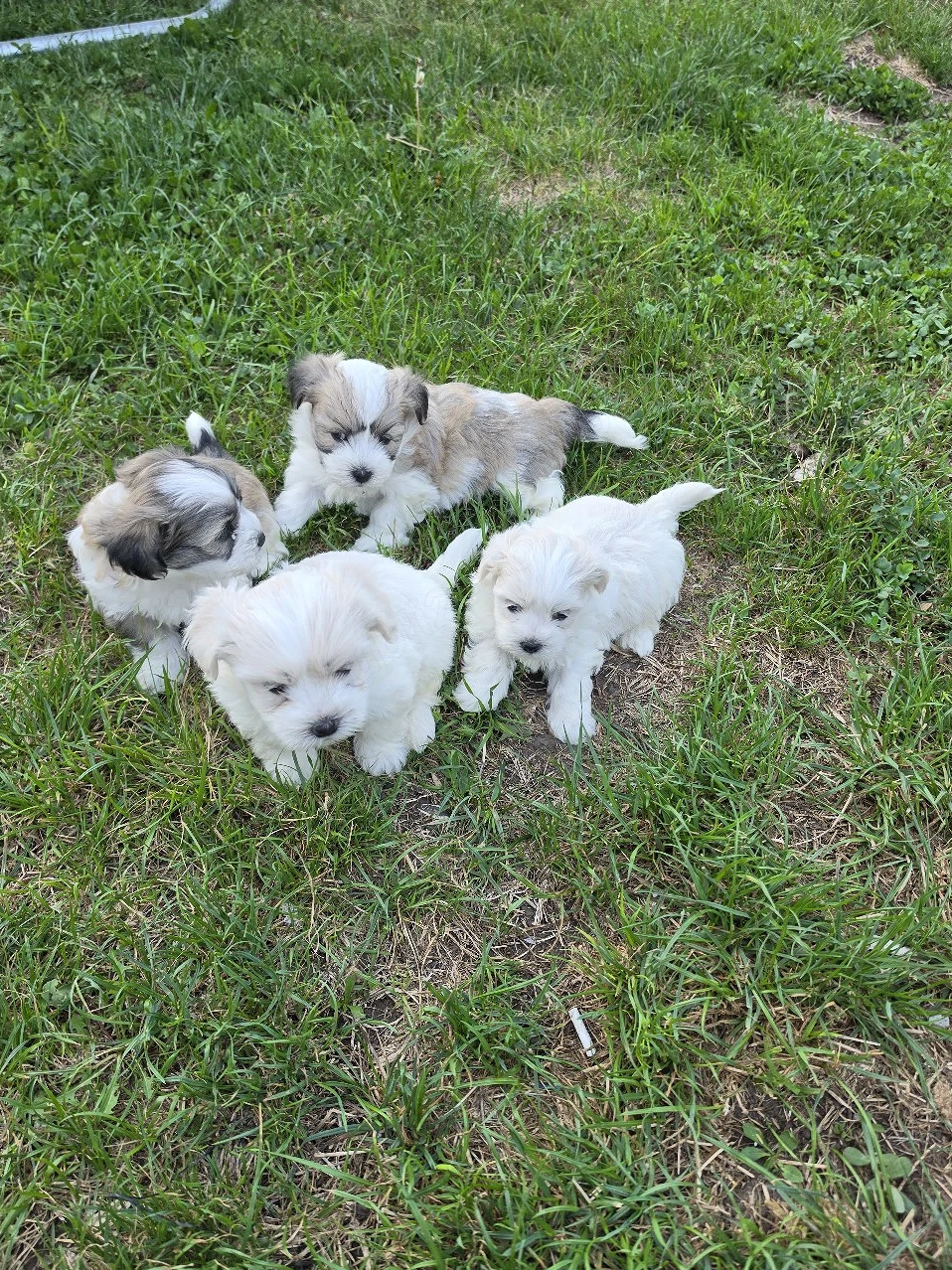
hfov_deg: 56.8
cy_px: 658
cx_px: 493
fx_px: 880
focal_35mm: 24
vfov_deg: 71.6
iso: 32
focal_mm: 6.5
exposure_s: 1/120
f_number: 1.4
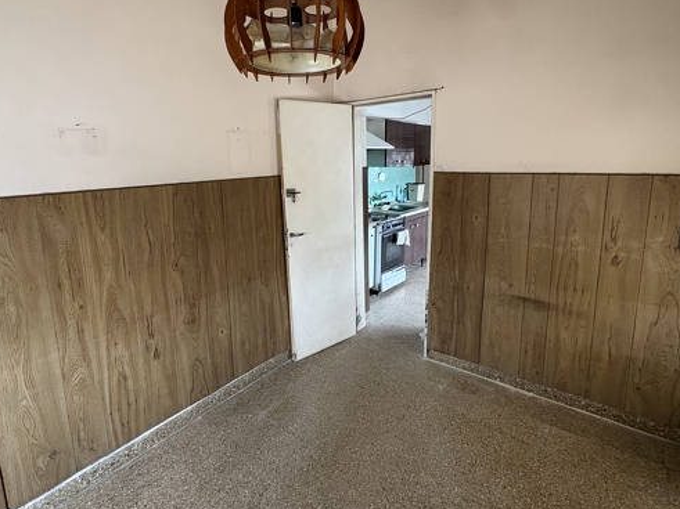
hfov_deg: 84.6
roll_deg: +2.6
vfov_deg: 68.3
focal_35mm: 19
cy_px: 219
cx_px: 321
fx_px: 373
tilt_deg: -9.0
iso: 250
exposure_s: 1/60
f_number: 2.2
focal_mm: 2.22
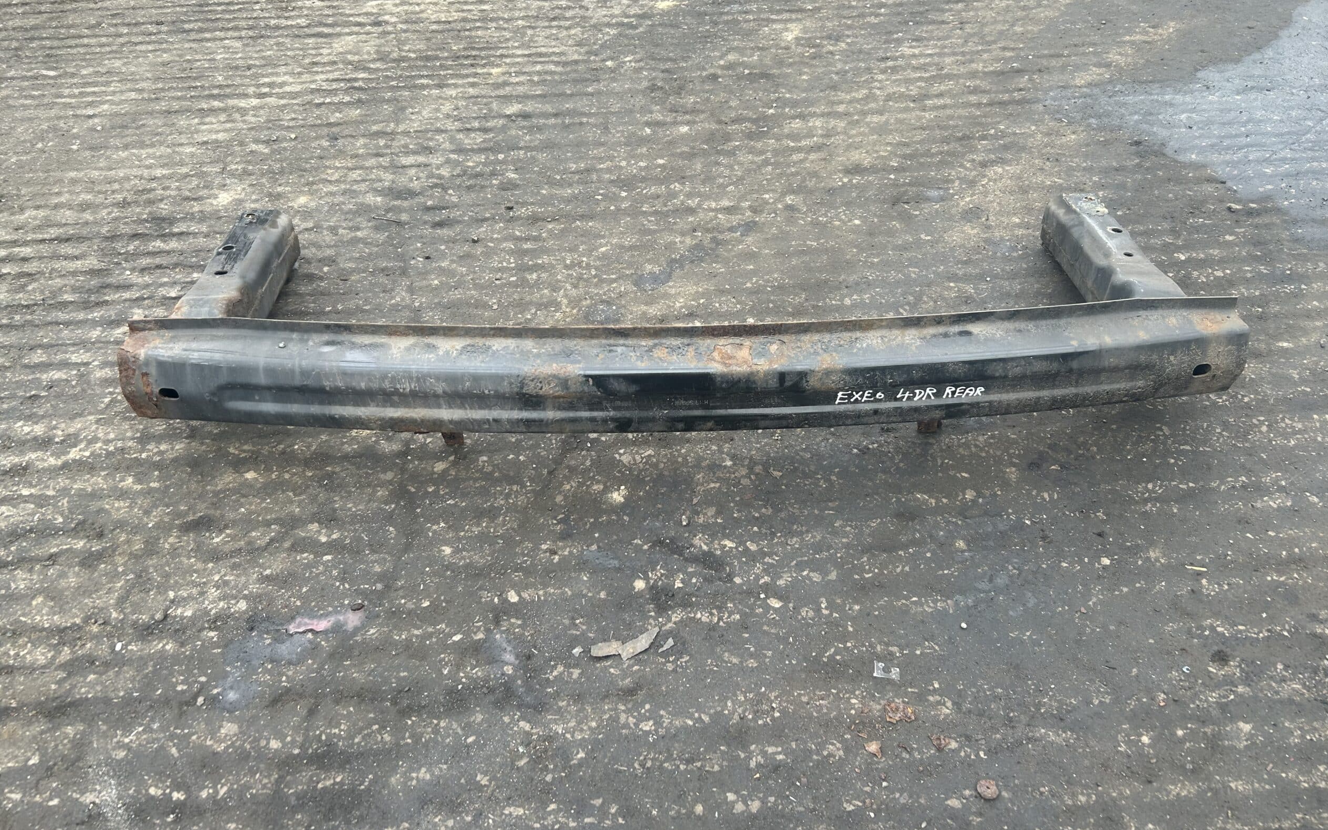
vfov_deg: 44.5
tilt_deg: -48.0
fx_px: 1013
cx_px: 674
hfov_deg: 66.5
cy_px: 387
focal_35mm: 28
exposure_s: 1/234
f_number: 1.5
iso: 40
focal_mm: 5.7
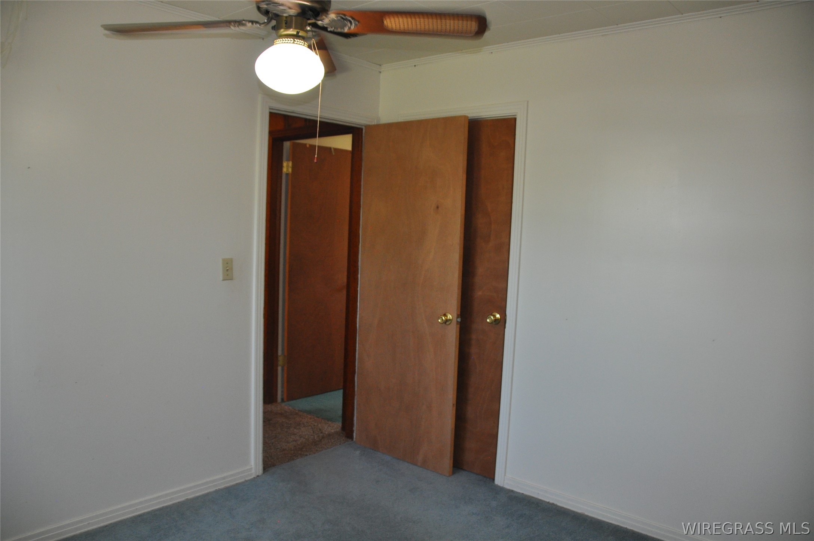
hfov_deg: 67.4
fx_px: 610
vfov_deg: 47.8
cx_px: 407
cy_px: 270
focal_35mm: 27
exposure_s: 1/125
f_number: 3.5
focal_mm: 18
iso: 800
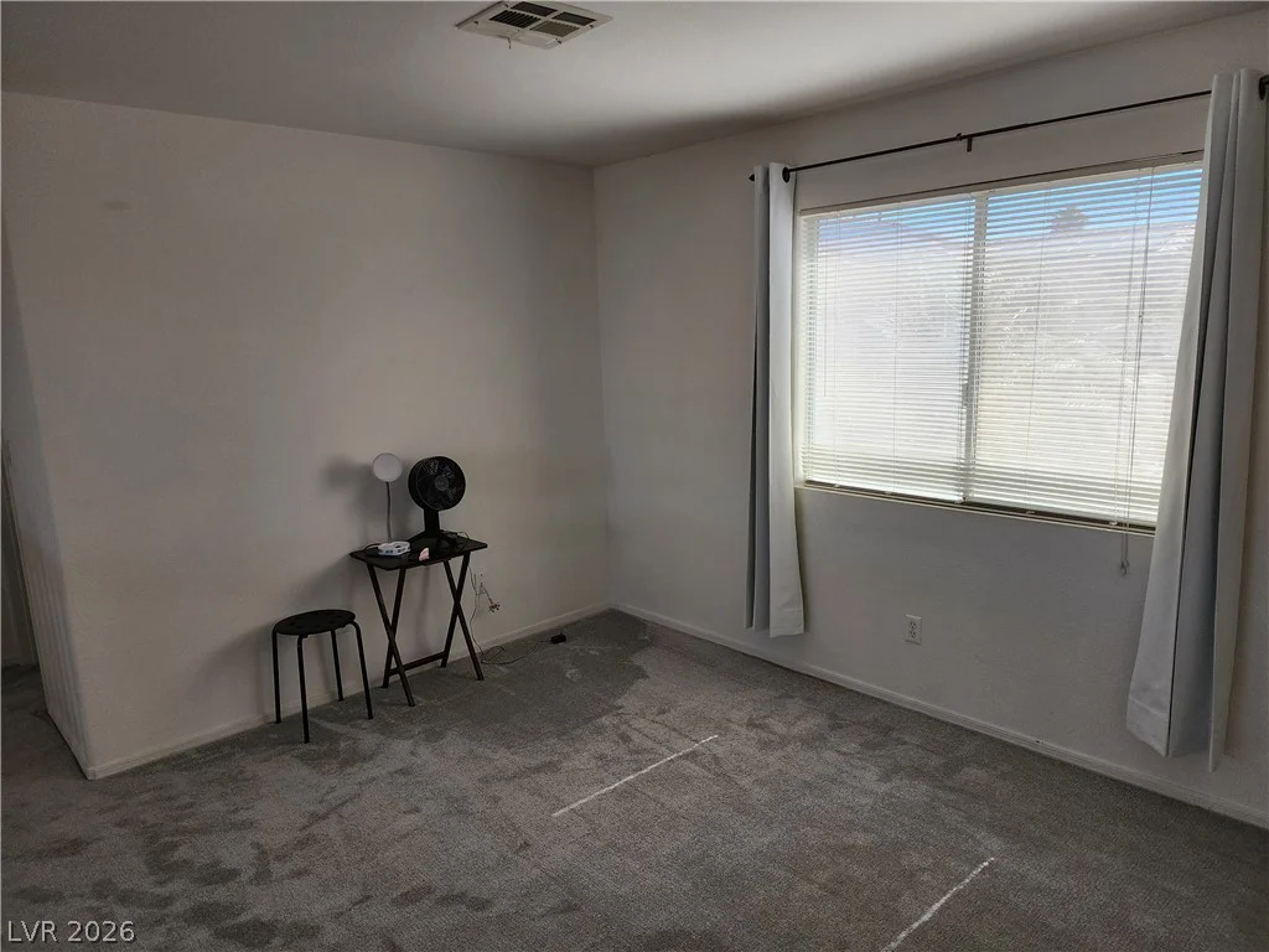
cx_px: 634
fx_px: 843
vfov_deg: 58.9
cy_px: 476
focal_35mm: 23
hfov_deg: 73.9
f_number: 1.8
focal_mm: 6.4
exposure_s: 1/180
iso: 160
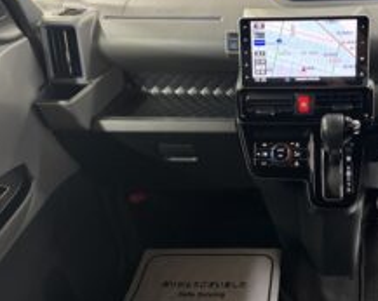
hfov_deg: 43.2
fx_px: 458
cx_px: 291
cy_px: 147
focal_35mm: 41
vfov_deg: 36.4
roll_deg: +3.6
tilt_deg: -34.7
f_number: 1.6
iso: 640
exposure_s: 1/38
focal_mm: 5.96
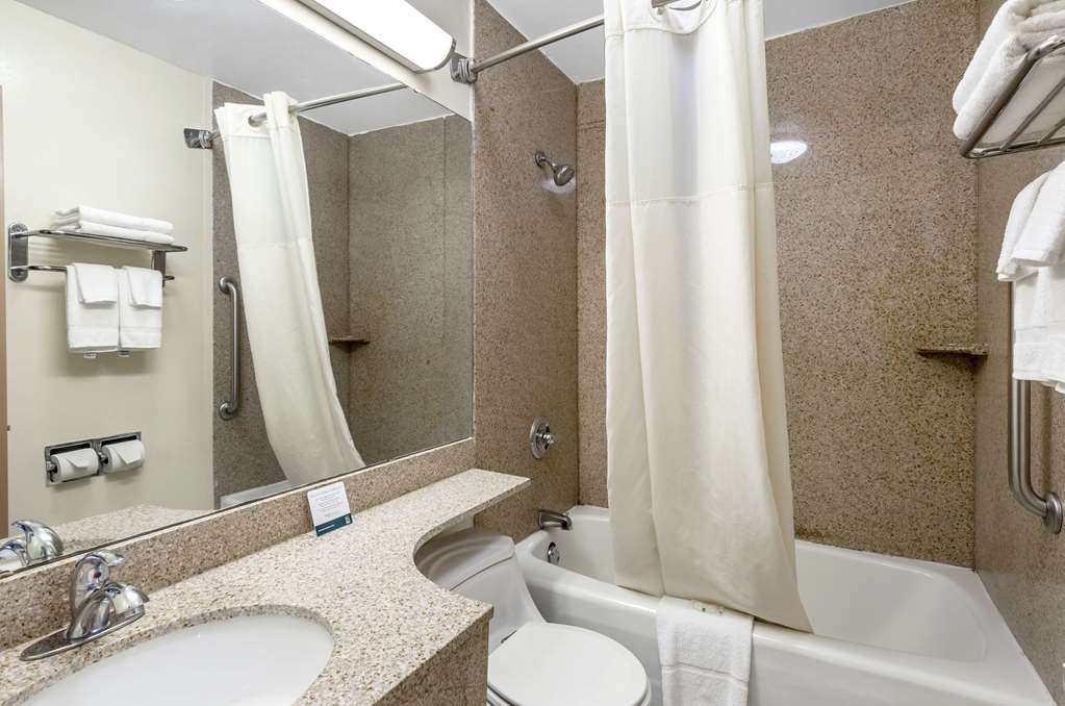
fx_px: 487
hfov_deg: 95.1
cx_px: 532
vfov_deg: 71.8
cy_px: 353
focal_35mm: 16
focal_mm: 11
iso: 320
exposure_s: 1/5
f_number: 8
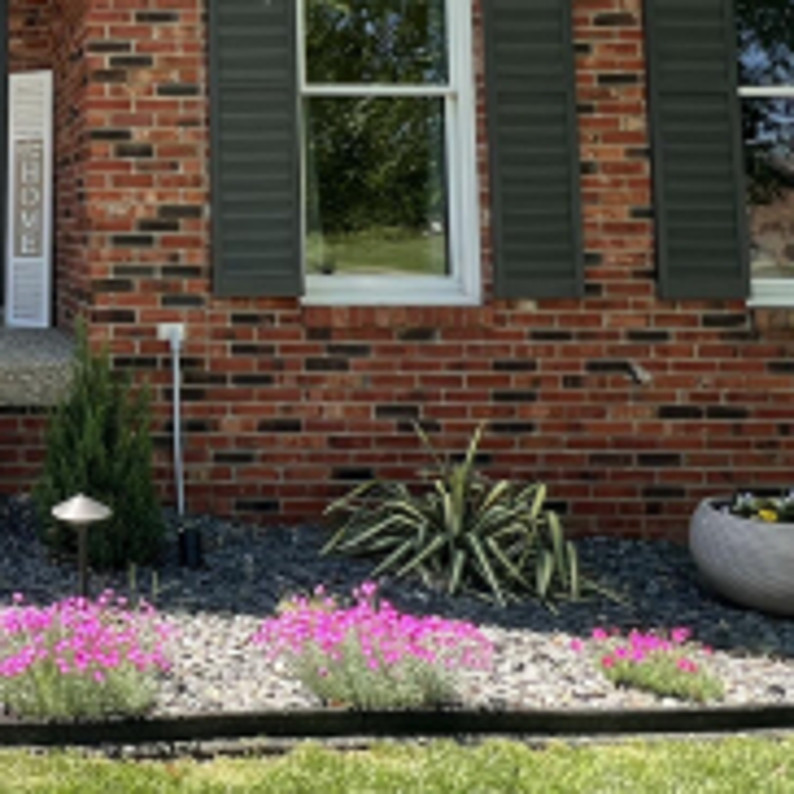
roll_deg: -0.3
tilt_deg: +4.1
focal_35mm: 42
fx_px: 1090
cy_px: 122
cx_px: -94
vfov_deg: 38.0
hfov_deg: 34.2
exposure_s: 1/145
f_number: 1.8
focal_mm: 1.57
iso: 32
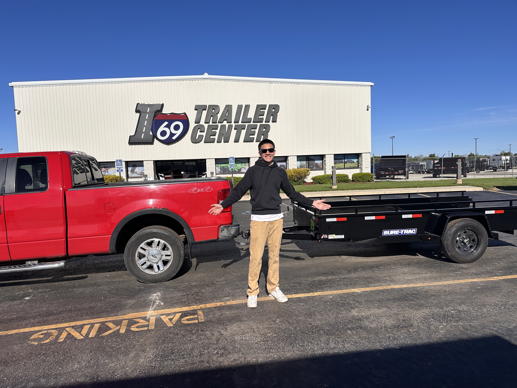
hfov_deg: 71.6
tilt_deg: -3.1
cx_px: 258
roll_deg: +1.5
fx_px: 358
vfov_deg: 56.8
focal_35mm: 24
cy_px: 194
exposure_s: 1/8929
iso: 80
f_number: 1.78
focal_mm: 6.86
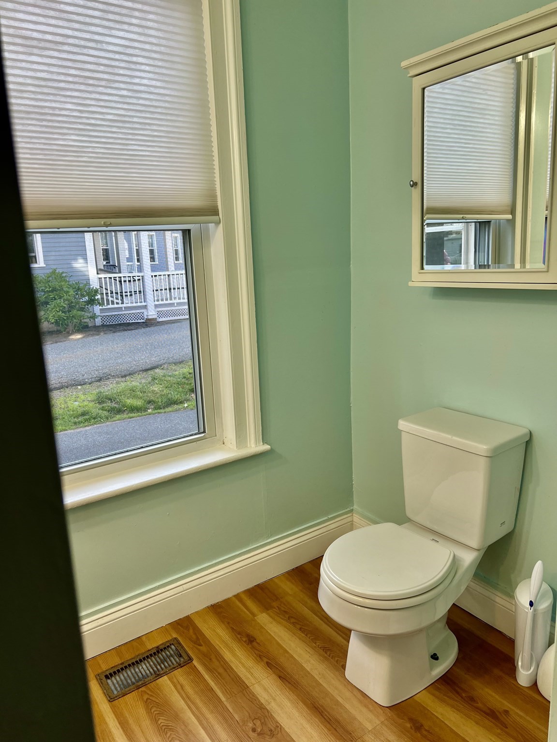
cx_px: 278
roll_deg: +1.7
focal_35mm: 26
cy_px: 371
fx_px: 558
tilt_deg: -10.2
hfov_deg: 53.1
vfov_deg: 67.3
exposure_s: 1/120
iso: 40
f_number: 1.5
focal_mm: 5.7
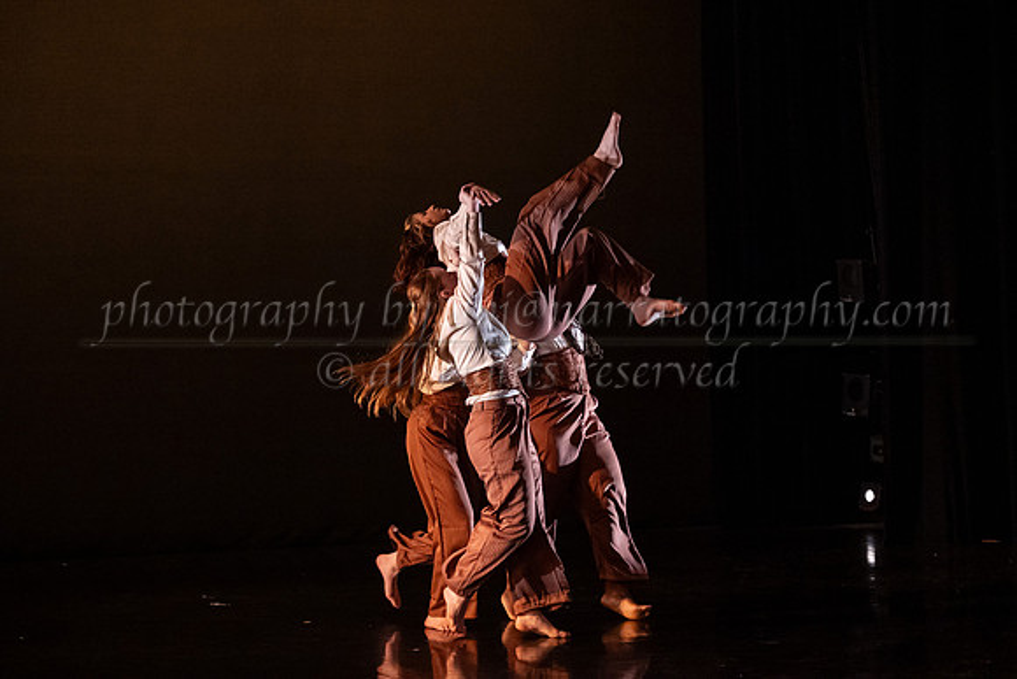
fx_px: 2567
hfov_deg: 22.4
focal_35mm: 91
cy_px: 268
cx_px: 510
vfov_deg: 15.0
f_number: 4
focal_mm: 75
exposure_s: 1/400
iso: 4000
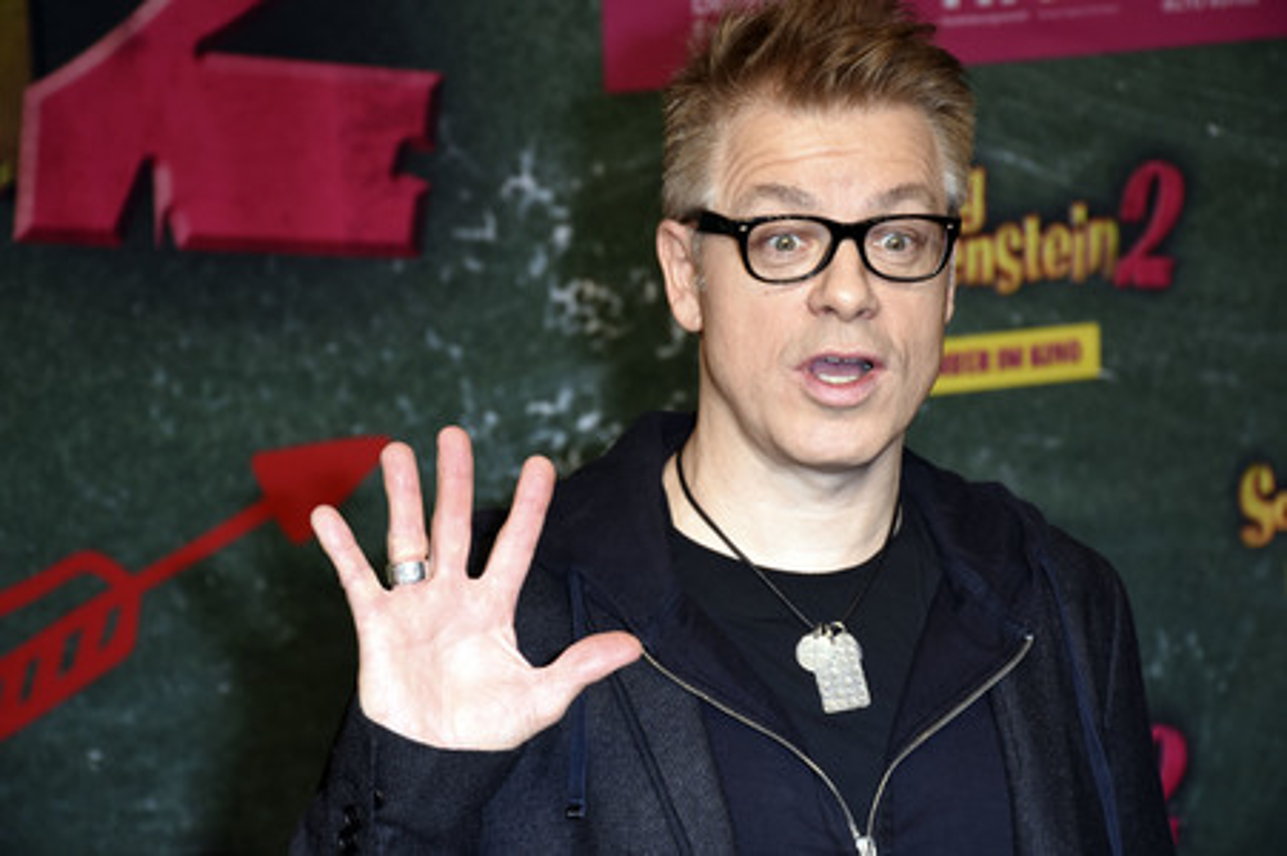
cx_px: 644
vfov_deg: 11.4
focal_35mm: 120
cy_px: 428
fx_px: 4287
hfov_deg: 17.1
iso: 640
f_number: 6.3
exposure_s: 1/160
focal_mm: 80
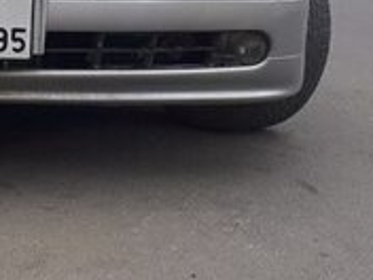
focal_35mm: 101
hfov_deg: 19.0
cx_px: 17
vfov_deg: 14.3
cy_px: -39
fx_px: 1088
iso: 40
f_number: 1.9
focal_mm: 3.6
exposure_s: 1/234
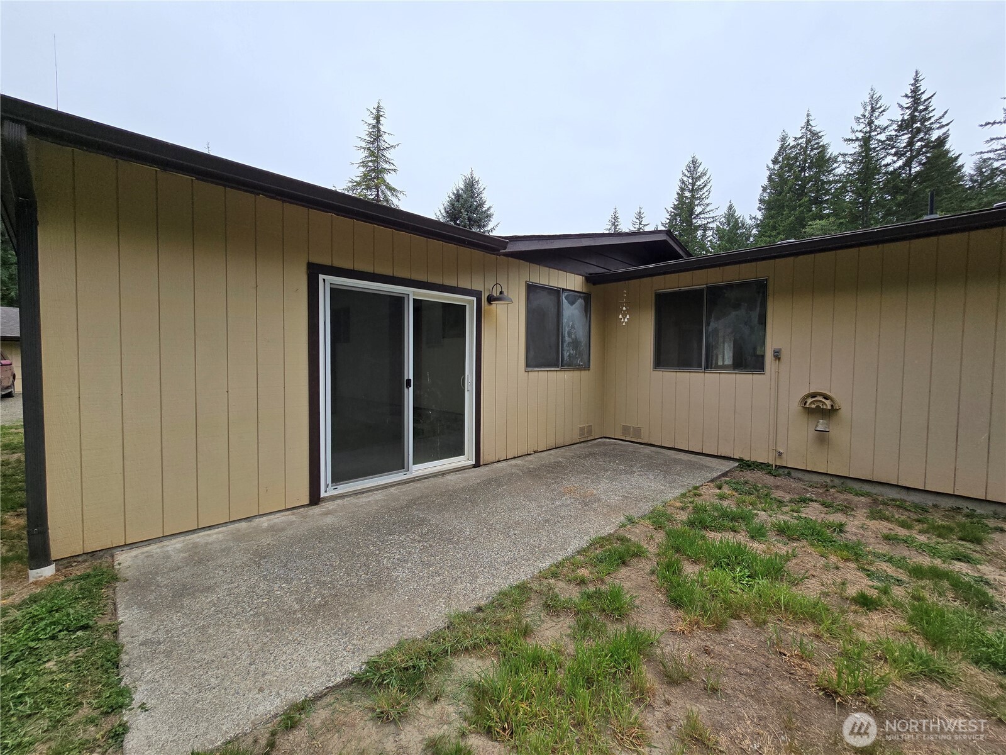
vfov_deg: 89.9
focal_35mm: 13
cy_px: 378
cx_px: 503
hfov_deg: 106.2
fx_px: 378
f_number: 2.2
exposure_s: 1/2000
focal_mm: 2.2
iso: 80
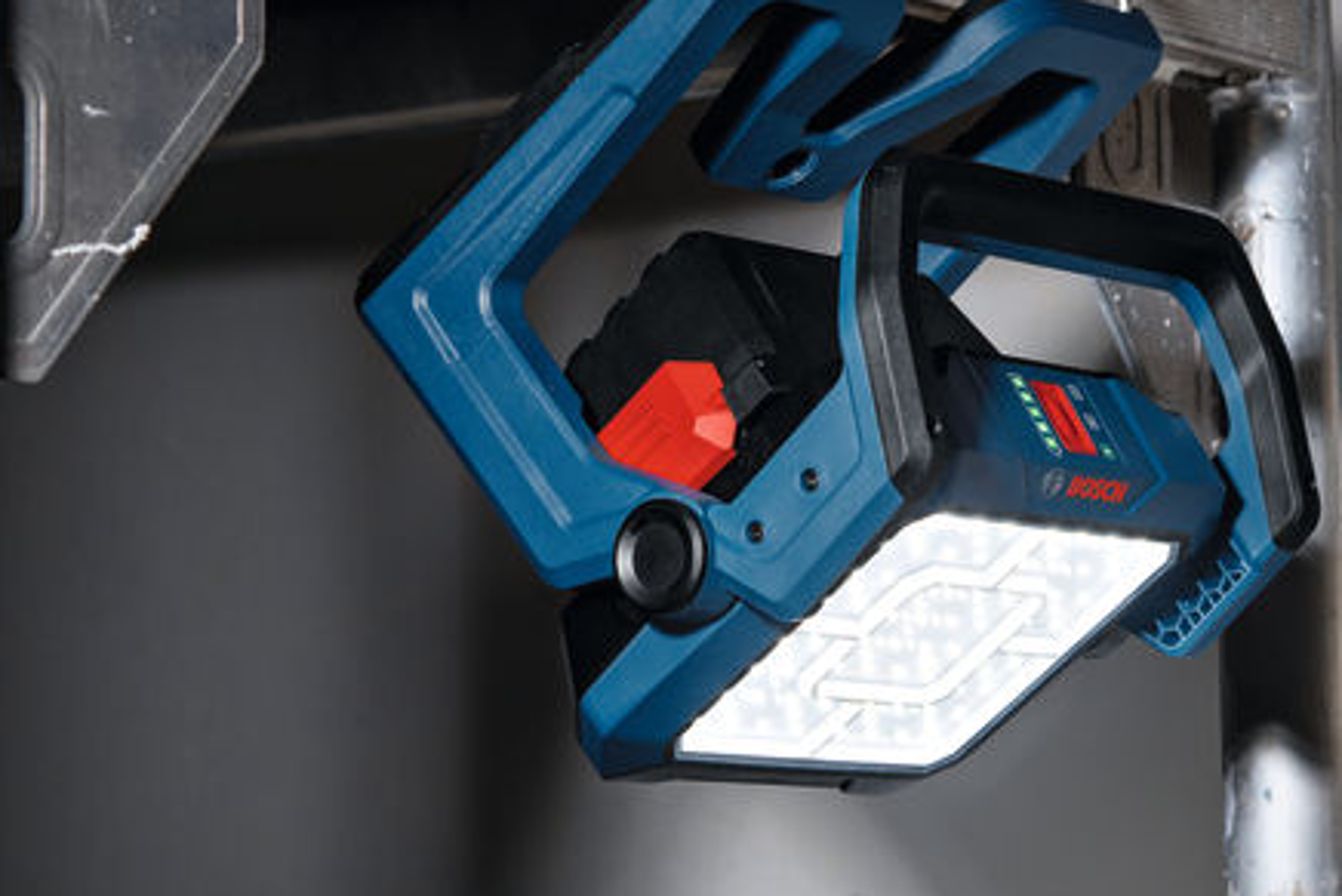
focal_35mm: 143
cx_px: 850
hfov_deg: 14.3
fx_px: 5332
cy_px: 322
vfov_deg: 9.6
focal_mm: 78
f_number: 5.6
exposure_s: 1/125
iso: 200
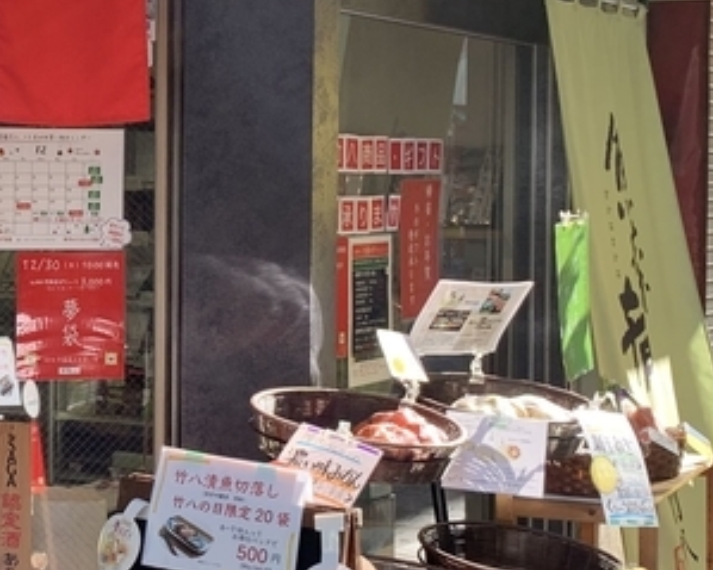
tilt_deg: -1.4
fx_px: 1835
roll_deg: -0.3
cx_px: -5
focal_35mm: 87
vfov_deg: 17.6
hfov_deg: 21.2
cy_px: 255
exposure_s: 1/256
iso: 25
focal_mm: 4.25
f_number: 1.8
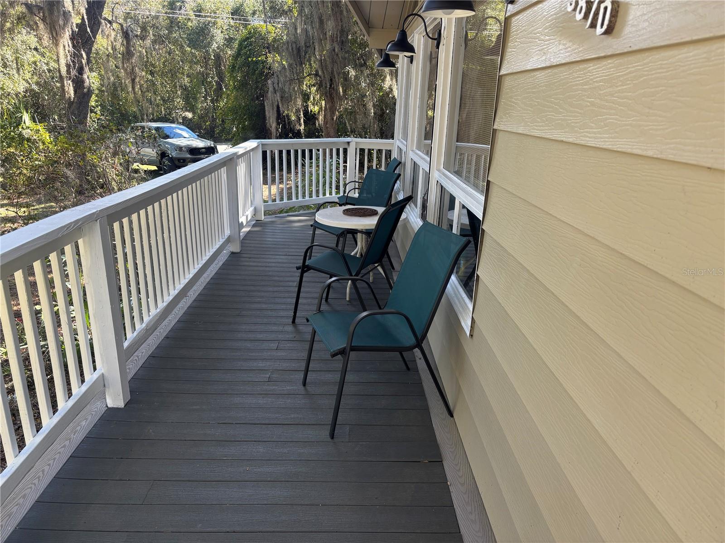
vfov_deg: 53.1
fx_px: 545
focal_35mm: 26
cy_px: 272
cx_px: 362
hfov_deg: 67.3
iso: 40
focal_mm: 5.96
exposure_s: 1/173
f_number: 1.6
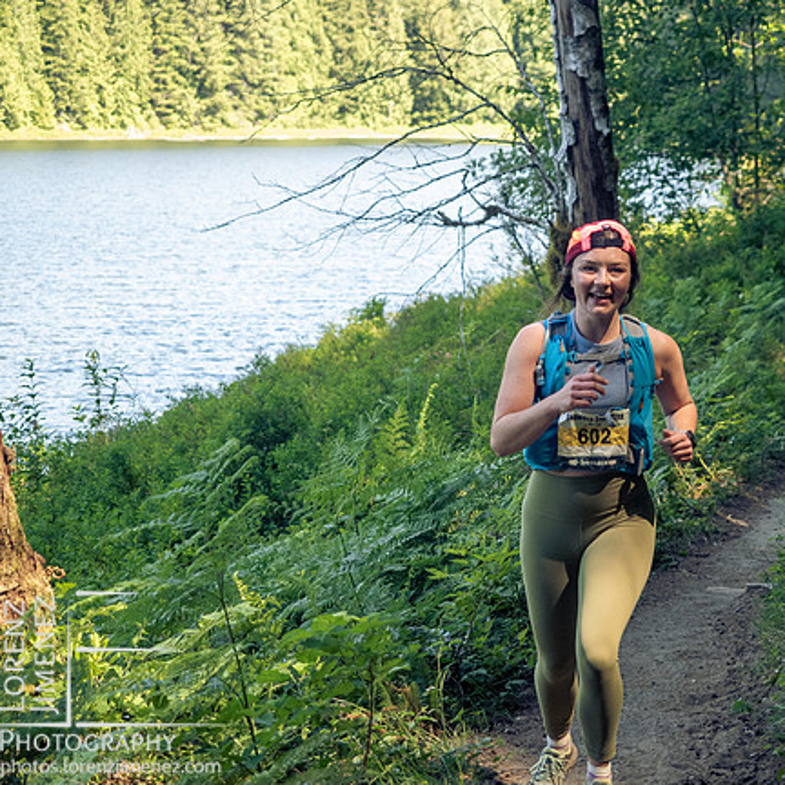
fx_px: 2437
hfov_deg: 18.3
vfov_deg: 18.3
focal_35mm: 95
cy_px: 393
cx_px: 502
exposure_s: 1/1000
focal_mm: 40
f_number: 2.8
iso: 1250
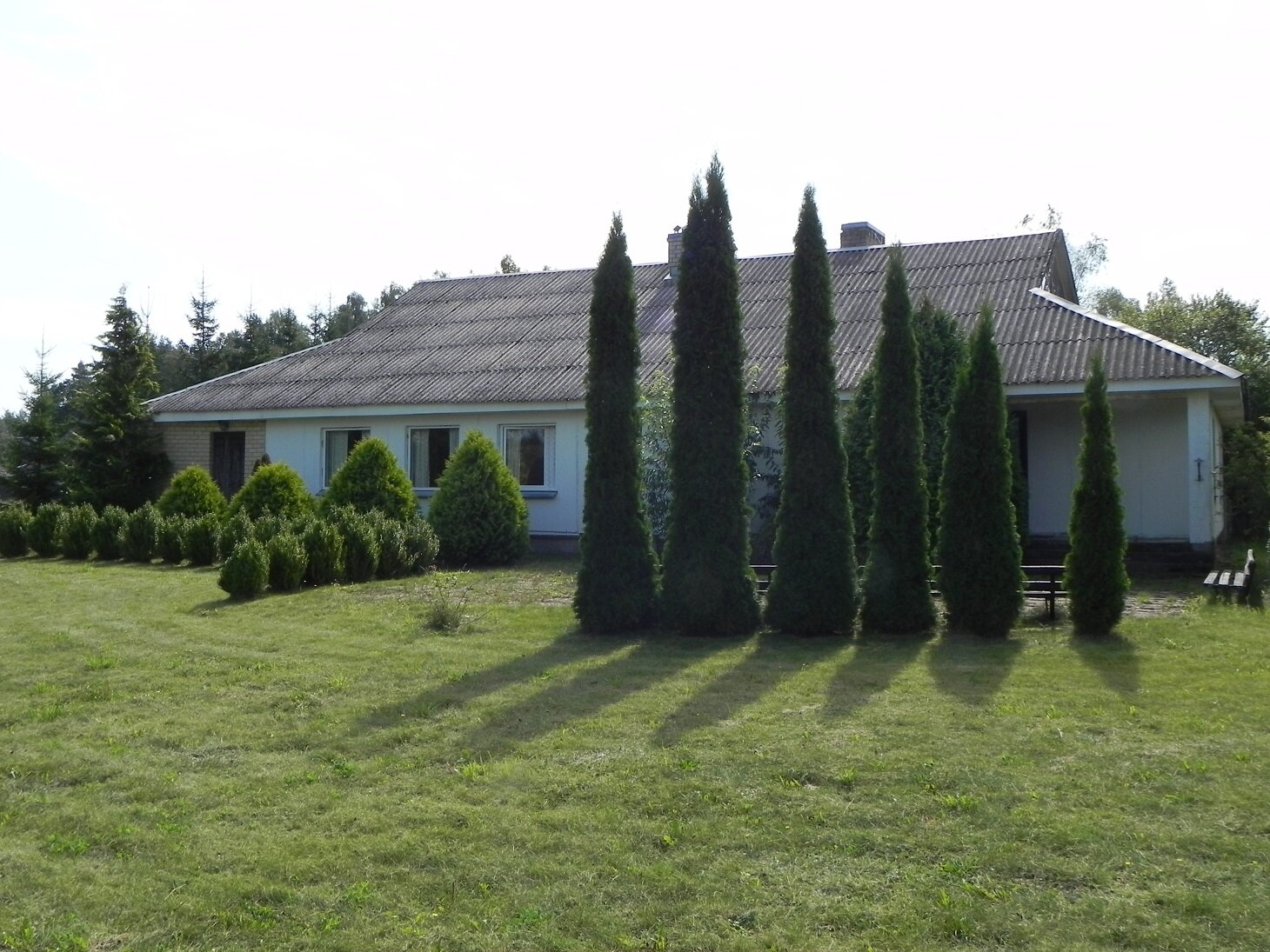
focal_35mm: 33
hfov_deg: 55.4
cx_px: 635
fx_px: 1211
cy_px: 476
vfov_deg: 42.9
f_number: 6.3
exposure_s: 1/360
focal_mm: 5.9
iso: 160
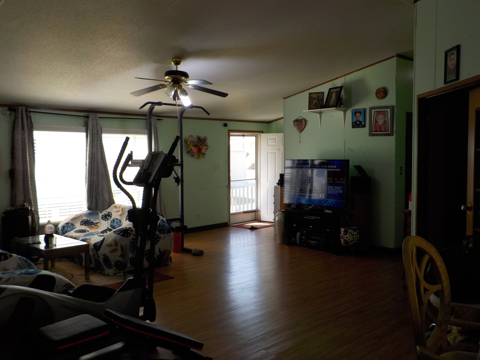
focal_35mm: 30
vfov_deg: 46.8
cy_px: 180
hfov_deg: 60.0
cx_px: 240
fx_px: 416
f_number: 3.3
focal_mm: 4.1
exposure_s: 1/125
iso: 125
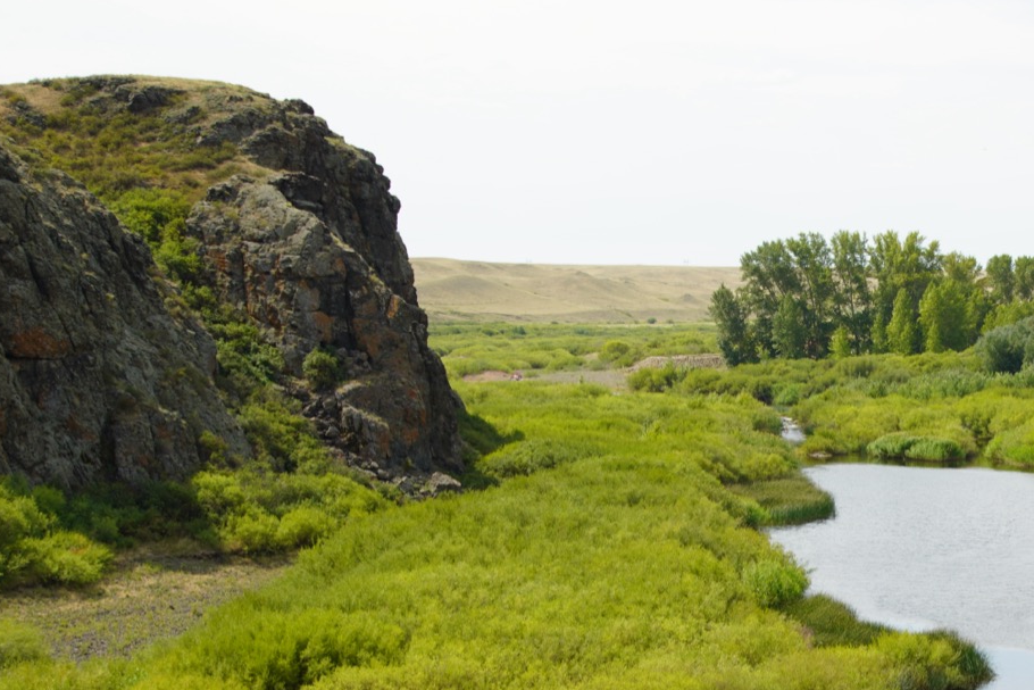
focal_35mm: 89
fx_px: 2557
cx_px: 939
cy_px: 572
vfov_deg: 15.2
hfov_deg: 22.3
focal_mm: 45
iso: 100
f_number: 8
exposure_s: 1/125
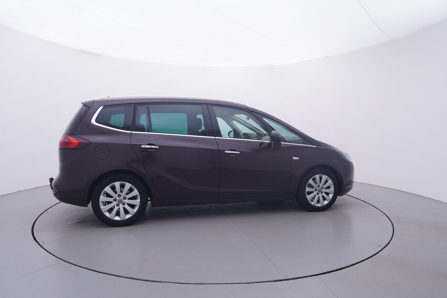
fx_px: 292
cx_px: 217
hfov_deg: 74.8
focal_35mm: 24
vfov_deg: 54.1
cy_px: 146
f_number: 5
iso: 200
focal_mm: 15
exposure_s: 1/80
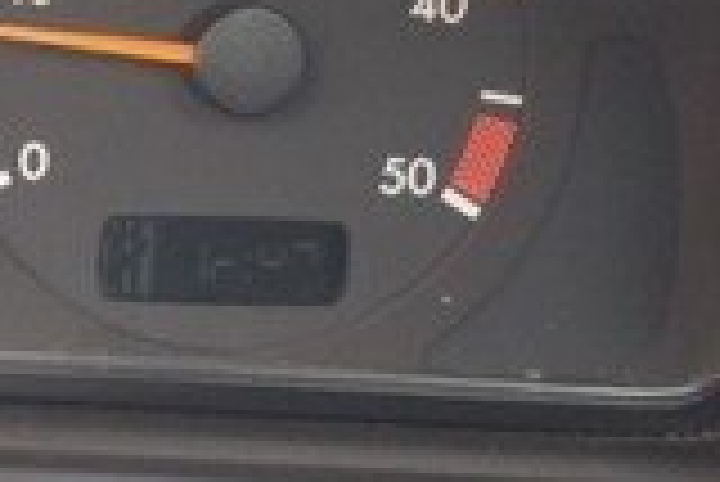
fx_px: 2844
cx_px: -495
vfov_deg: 9.6
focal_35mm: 142
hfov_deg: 13.3
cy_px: -50
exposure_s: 1/125
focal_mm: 23
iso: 2800
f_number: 4
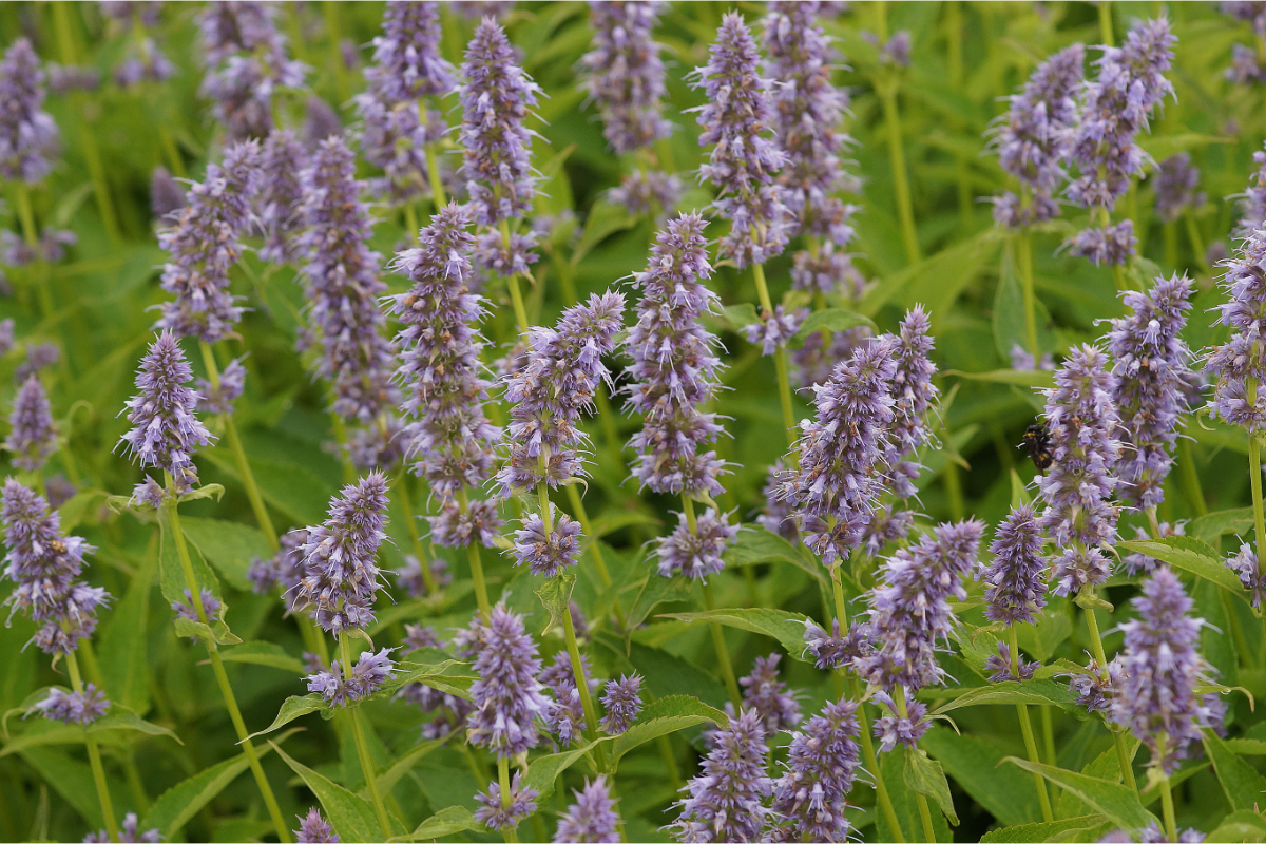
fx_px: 5275
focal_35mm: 150
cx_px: 633
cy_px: 422
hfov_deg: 13.7
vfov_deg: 9.1
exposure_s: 1/160
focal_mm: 100
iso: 400
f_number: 5.6
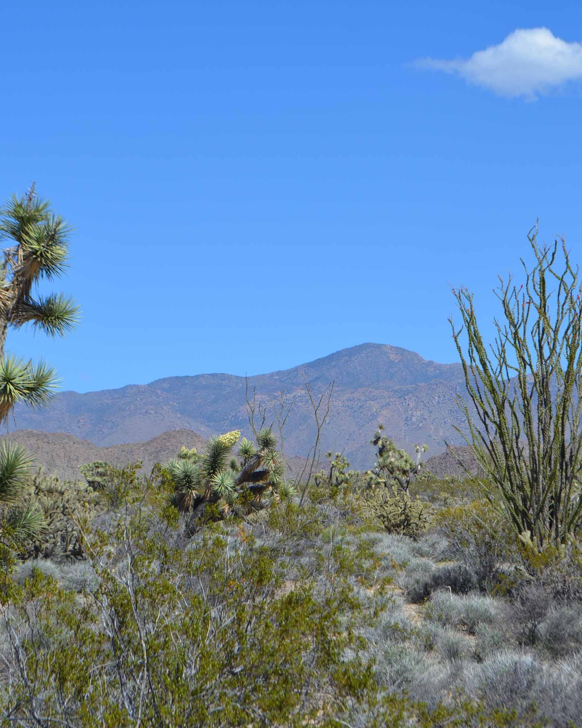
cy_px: 363
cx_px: 306
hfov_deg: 15.1
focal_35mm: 102
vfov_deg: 18.8
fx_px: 2196
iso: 100
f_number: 9
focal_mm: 48
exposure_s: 1/320
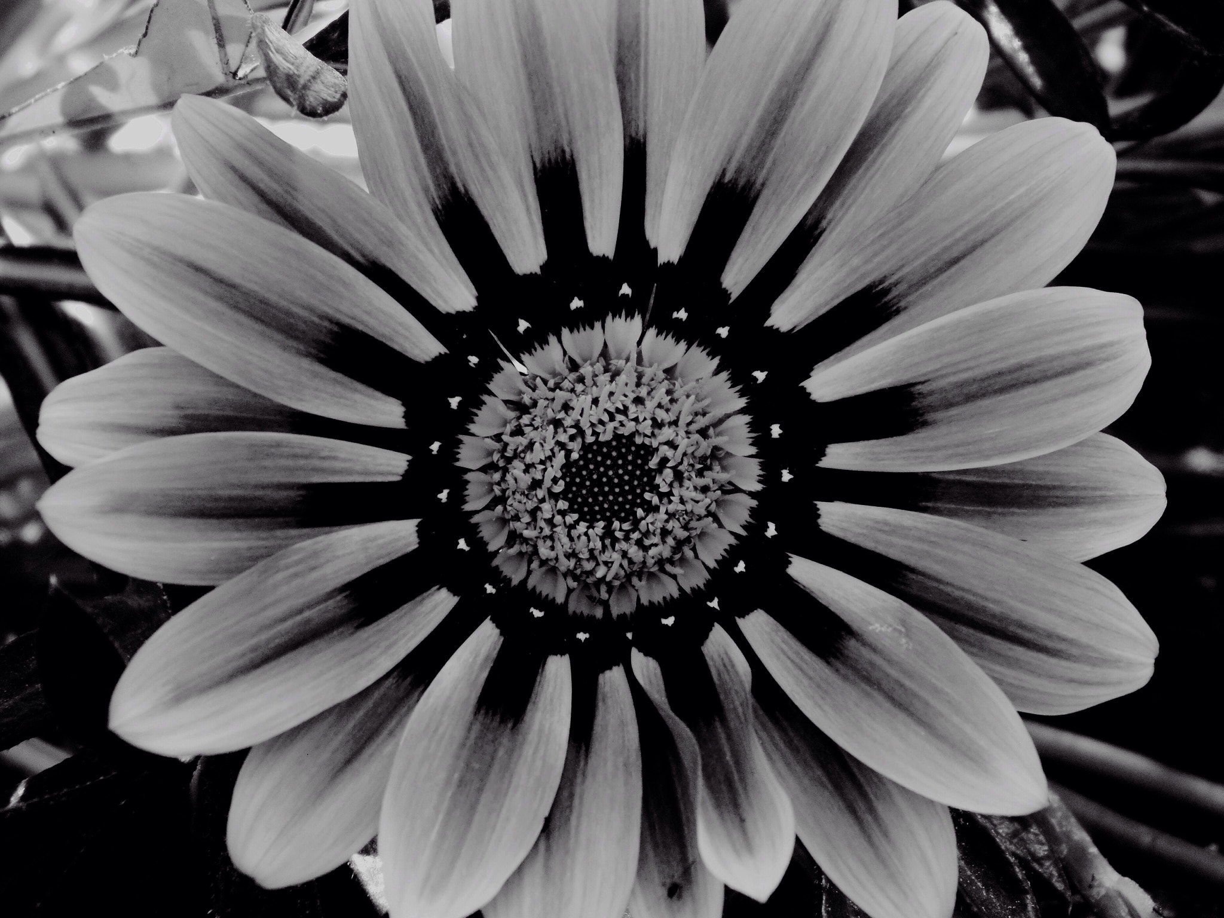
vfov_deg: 10.9
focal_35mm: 136
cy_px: 459
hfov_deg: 14.5
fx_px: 4809
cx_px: 612
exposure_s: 1/50
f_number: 4.7
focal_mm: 25.2
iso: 125
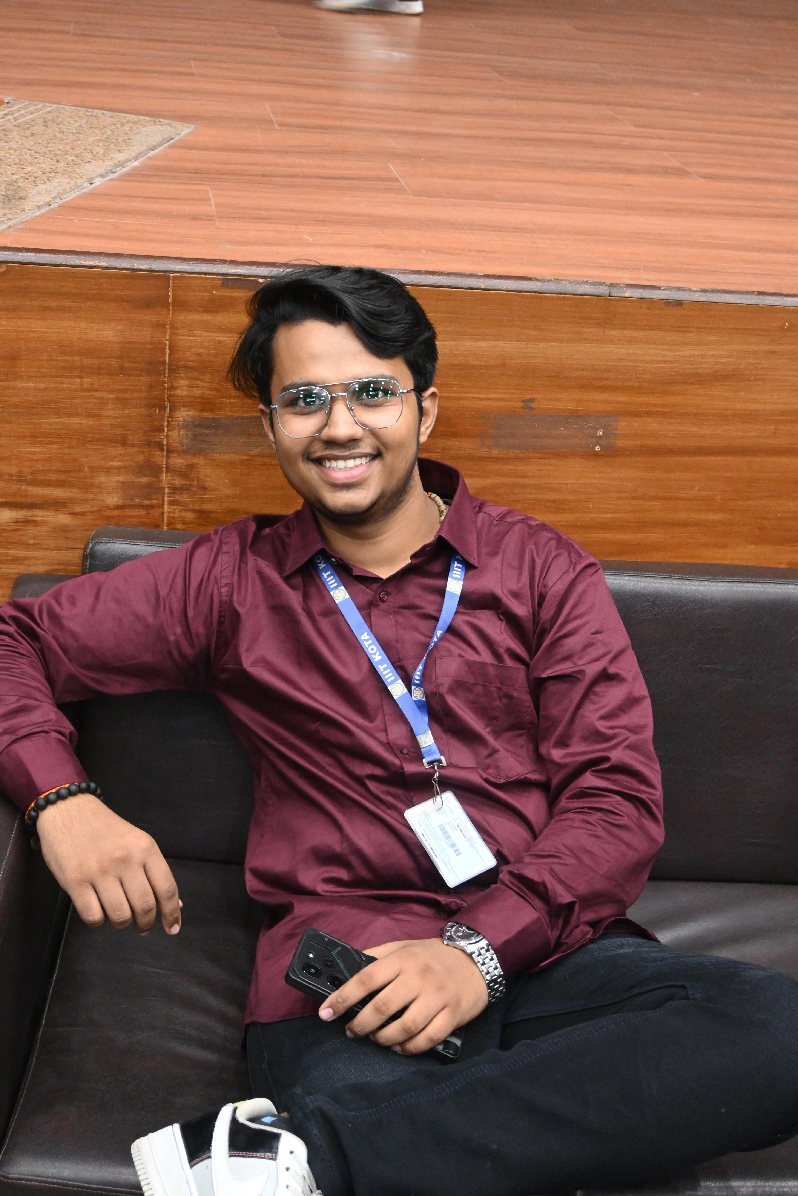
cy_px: 598
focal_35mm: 46
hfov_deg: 29.4
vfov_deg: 43.0
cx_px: 399
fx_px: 1521
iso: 2500
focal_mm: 30.5
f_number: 4.8
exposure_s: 1/50
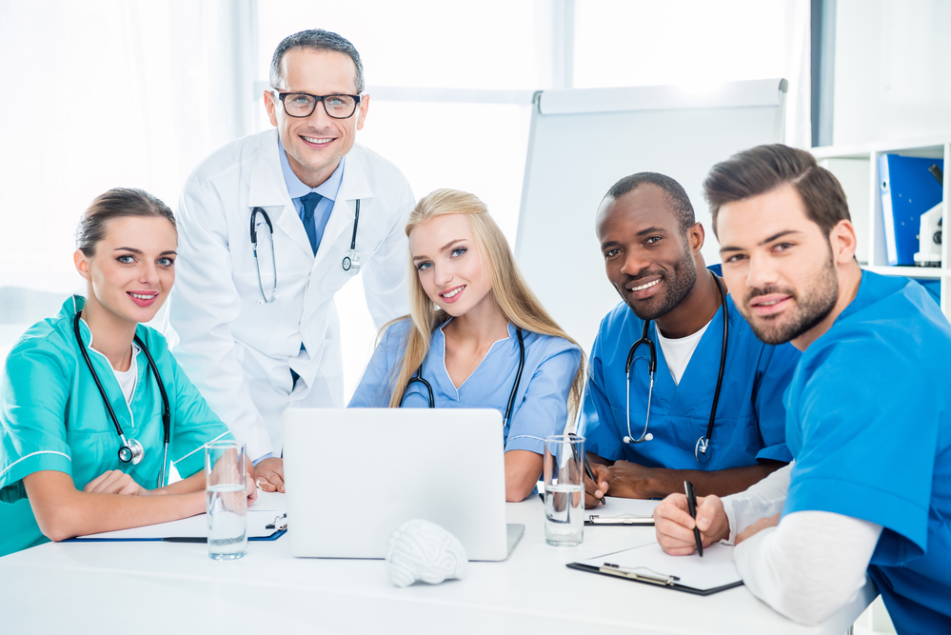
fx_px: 1533
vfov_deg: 23.4
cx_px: 476
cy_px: 318
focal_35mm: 58
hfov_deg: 34.5
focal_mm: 58
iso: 640
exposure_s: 1/200
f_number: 3.5
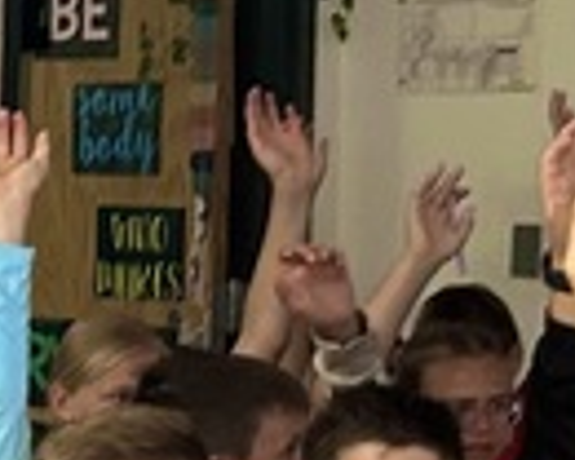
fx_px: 3404
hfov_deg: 8.9
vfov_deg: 7.7
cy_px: 385
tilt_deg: -3.2
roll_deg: +0.4
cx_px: -681
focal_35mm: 200
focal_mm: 5.7
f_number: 1.5
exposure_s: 1/60
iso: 160
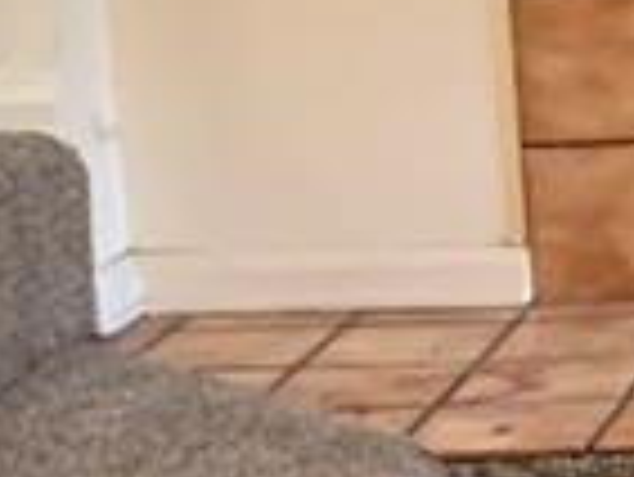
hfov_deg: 9.8
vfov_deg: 7.9
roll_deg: +1.8
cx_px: 1241
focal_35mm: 189
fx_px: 3465
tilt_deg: -9.3
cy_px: 119
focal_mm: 4.25
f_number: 1.8
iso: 320
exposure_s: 1/40
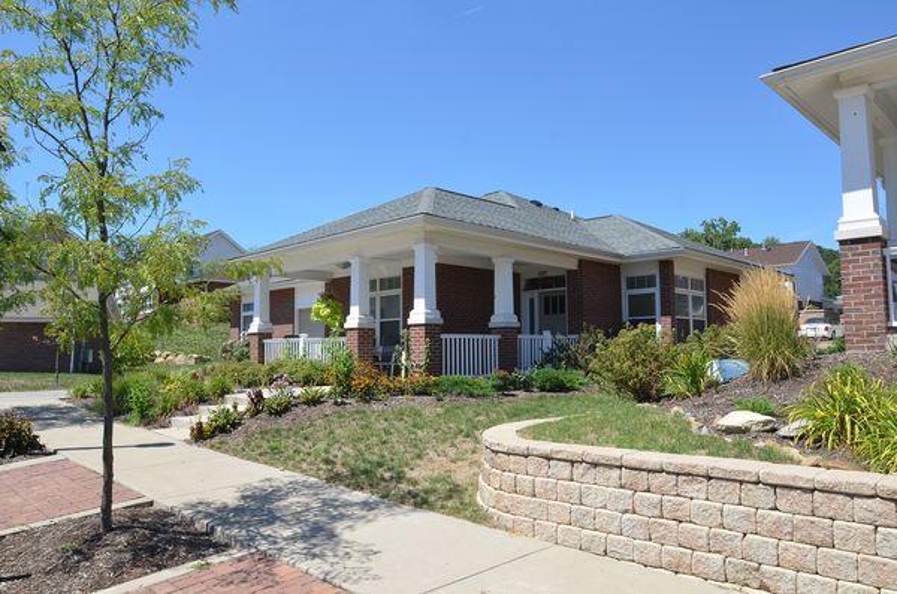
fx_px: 634
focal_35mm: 26
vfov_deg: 50.2
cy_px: 297
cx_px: 448
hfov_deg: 70.6
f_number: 11
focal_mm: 17
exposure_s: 1/250
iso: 250
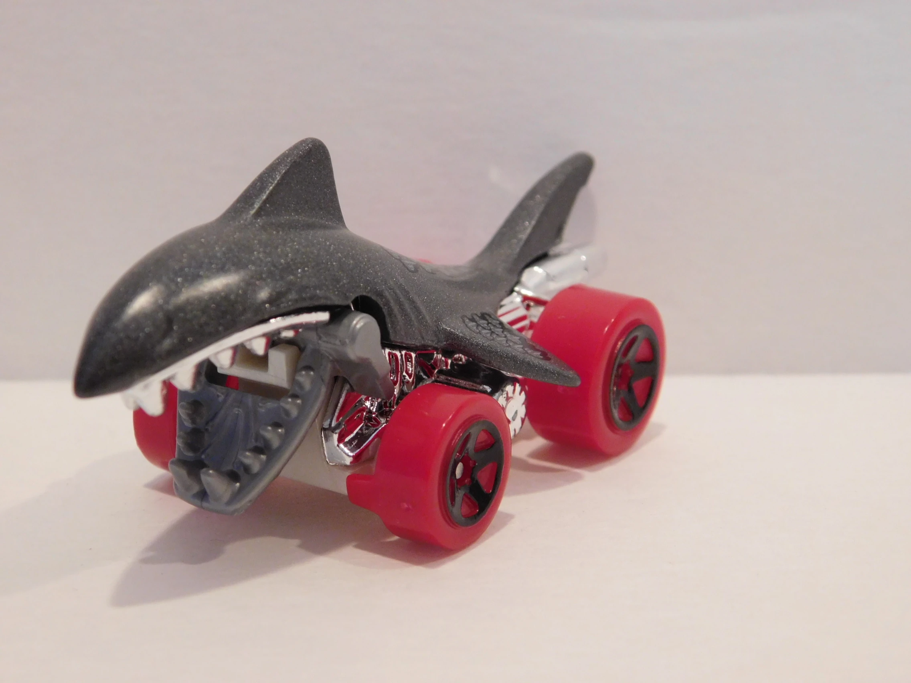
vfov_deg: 24.8
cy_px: 342
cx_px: 456
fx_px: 1553
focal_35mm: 59
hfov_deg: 32.7
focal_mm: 10.4
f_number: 4
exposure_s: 1/15
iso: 400
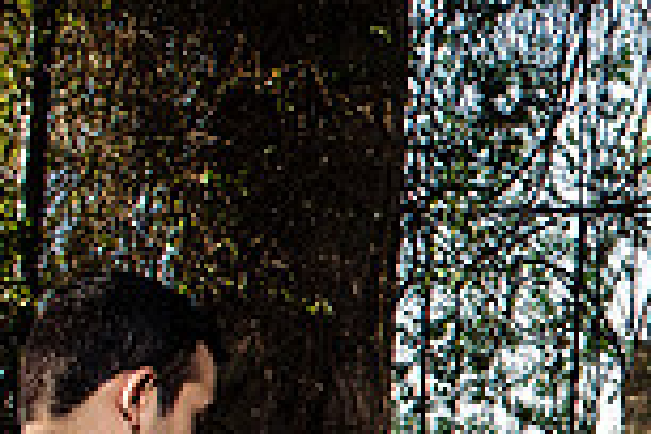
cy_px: 574
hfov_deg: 16.7
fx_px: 1754
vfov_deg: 13.6
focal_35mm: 97
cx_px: 1238
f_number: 7.1
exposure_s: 1/200
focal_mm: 24
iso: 1000
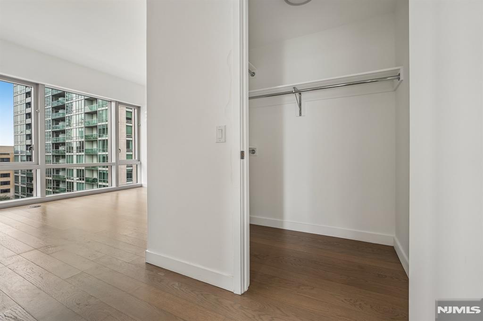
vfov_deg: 81.2
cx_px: 242
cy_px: 160
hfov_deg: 104.3
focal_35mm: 14
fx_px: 188
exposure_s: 1/20
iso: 250
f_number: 6.3
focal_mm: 14
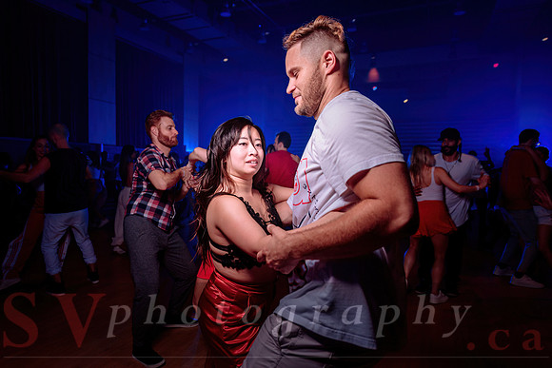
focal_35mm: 24
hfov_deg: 73.7
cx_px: 276
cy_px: 184
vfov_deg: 53.2
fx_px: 368
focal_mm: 24
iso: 800
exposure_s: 1/60
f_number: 2.8
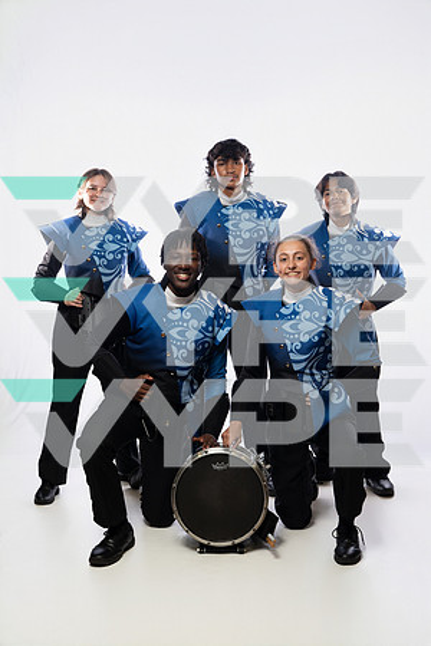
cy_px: 323
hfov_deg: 28.6
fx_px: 844
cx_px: 216
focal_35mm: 47
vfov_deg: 41.9
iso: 640
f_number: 5.6
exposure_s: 1/250
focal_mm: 47
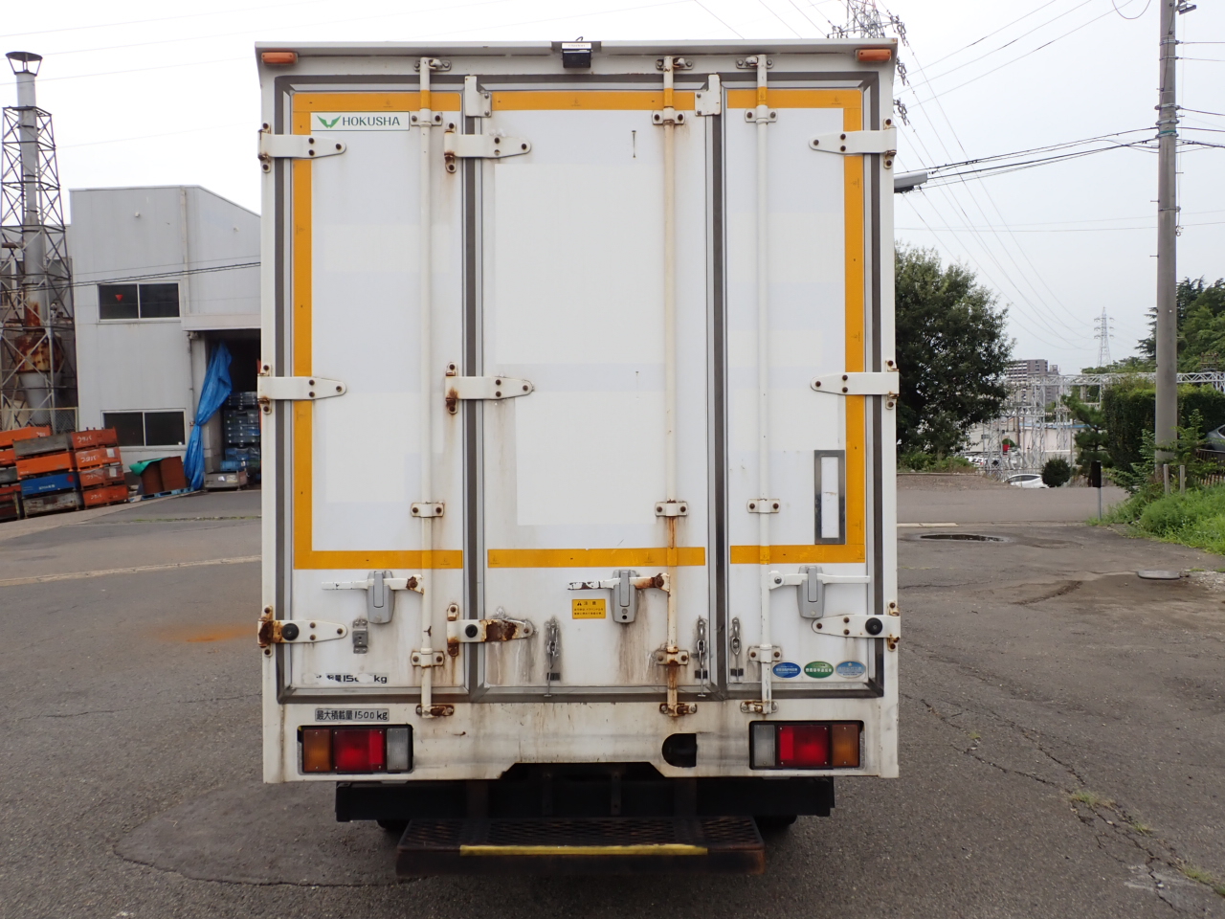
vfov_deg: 44.2
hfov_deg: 56.8
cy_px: 460
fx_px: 1132
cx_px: 612
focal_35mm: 32
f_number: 3.2
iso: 100
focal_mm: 5.79
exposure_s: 1/800
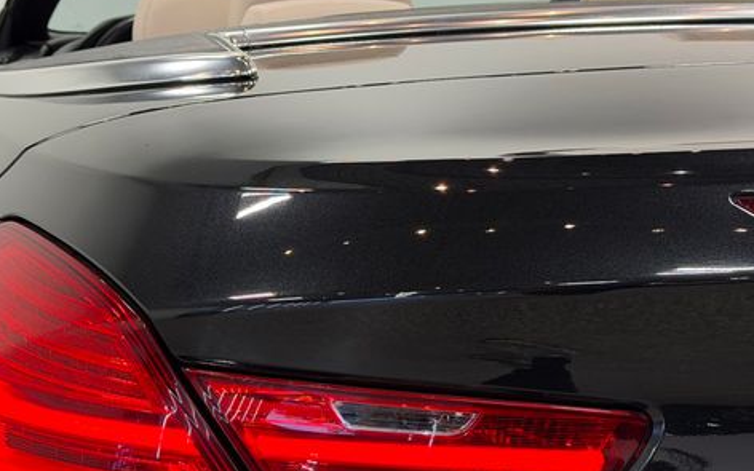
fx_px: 1418
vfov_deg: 18.9
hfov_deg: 29.7
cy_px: 283
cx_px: 294
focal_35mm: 69
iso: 50
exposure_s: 1/126
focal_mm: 6.76
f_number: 1.78
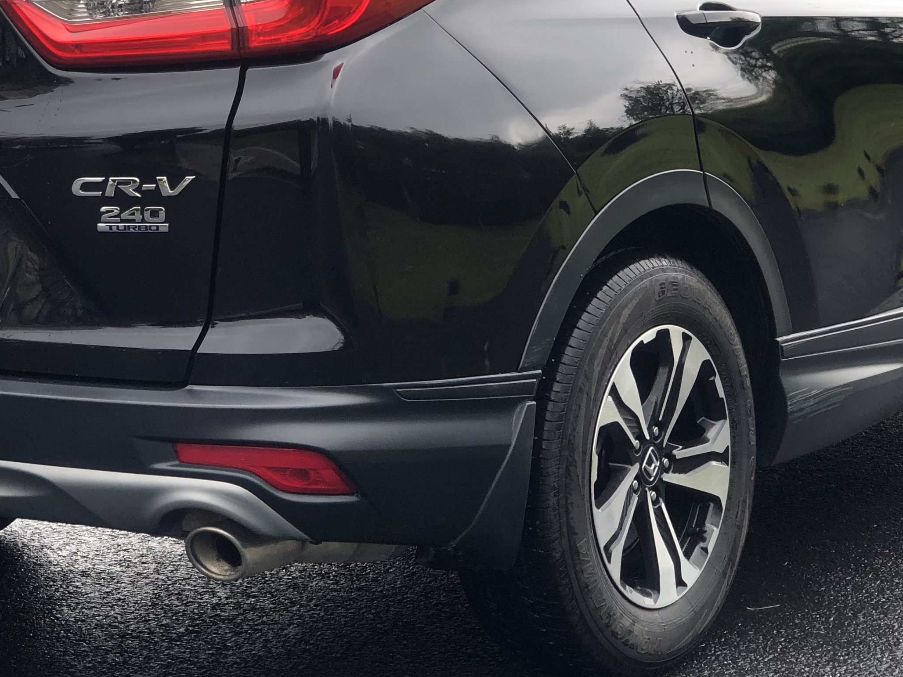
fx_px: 2661
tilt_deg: -5.4
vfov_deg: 14.4
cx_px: 420
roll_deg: +0.1
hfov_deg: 19.3
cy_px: 100
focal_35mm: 102
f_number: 2.4
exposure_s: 1/50
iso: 16
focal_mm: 6
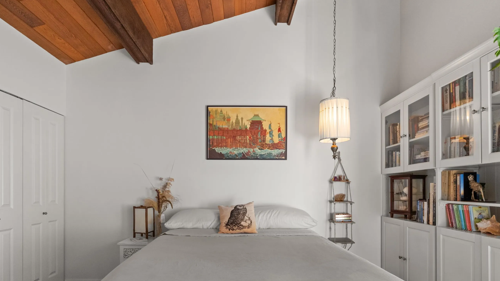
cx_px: 240
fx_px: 265
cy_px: 186
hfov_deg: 86.6
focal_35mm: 20
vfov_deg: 54.8
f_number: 10
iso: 5000
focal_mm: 16
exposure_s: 1/30
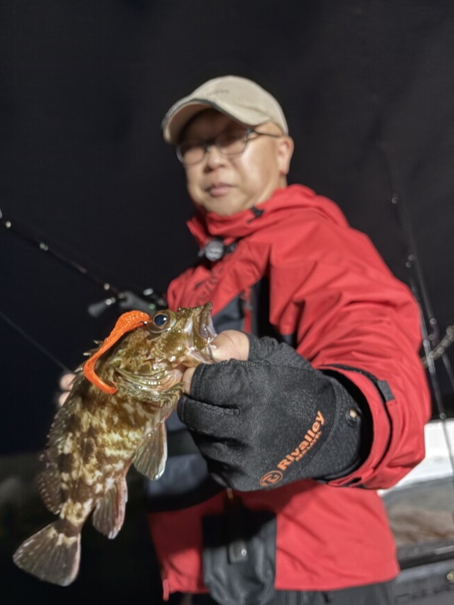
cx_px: 199
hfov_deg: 46.7
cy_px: 341
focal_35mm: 30
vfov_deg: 59.8
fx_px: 525
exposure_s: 1/19
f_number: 1.6
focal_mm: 5.96
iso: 1000
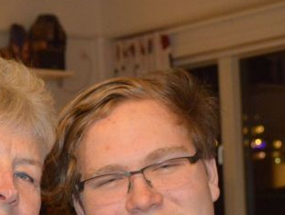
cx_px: 65
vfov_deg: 12.4
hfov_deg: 16.4
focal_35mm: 119
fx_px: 981
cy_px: 203
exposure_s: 1/30
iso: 2000
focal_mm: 32
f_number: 4.8
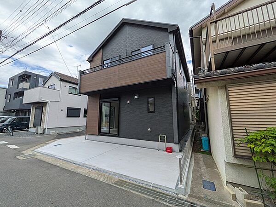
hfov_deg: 102.1
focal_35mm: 14
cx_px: 138
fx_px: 112
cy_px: 104
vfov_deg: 85.7
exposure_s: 1/1631
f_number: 2.2
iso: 51
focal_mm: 1.83
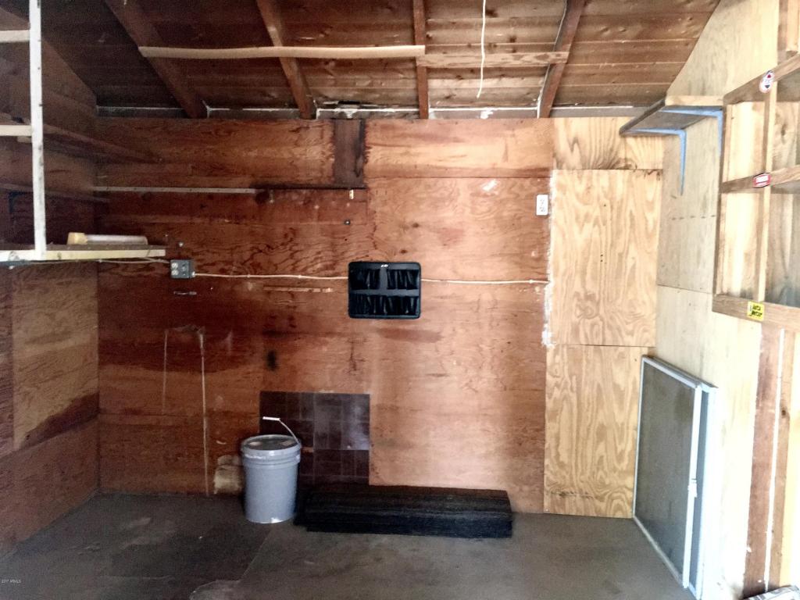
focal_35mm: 29
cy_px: 300
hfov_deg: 61.7
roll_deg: -1.0
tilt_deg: -4.0
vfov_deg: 48.2
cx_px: 400
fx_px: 670
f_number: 2.2
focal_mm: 4.15
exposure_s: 1/15
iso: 400
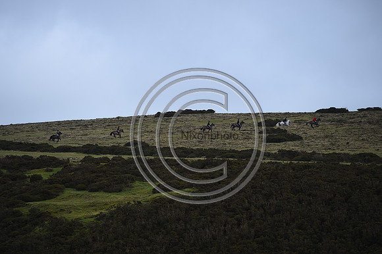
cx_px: 191
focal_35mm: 200
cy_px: 127
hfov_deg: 10.3
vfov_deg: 6.9
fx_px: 2121
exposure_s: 1/800
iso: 200
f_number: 4.5
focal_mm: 200
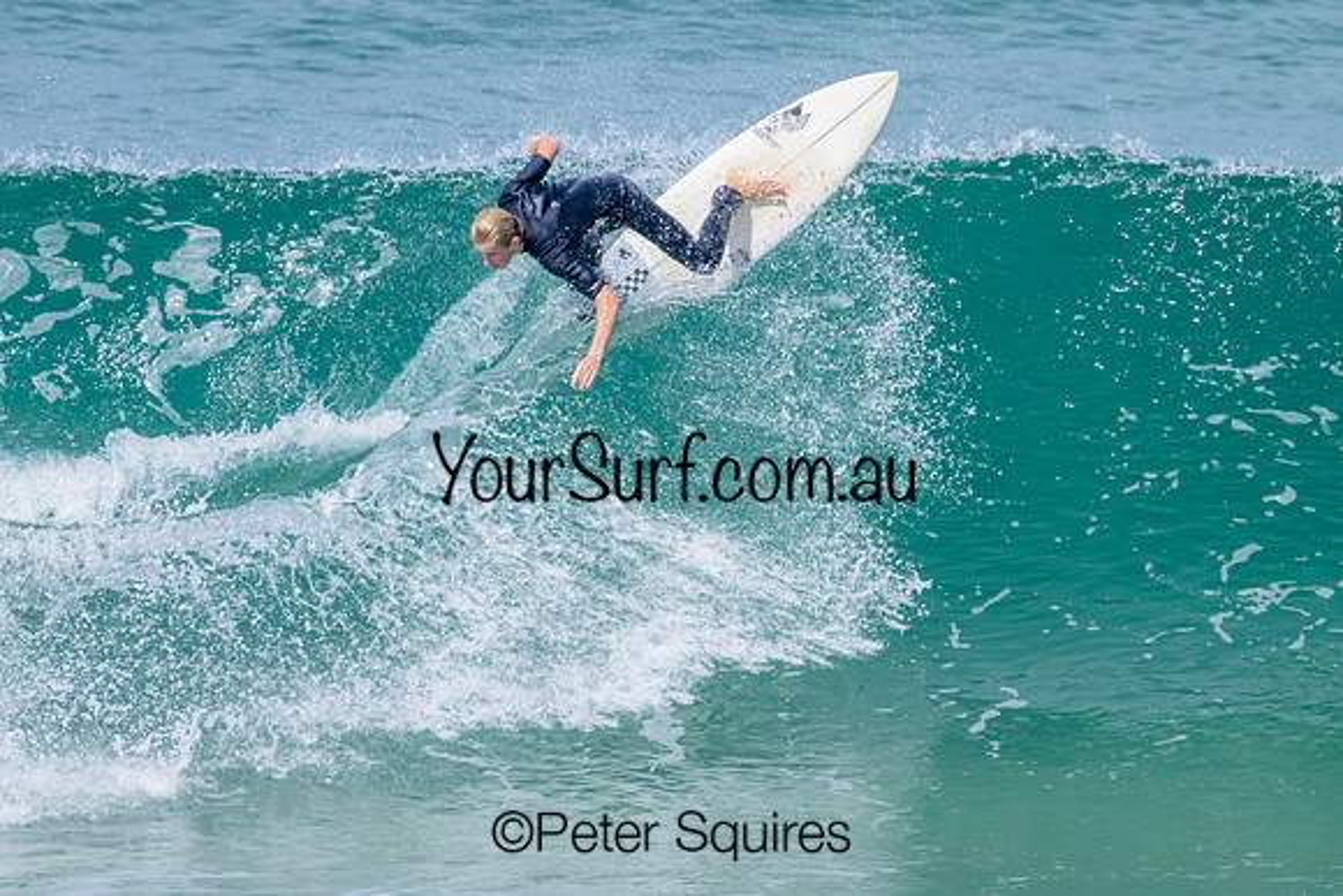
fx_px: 40839
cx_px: 712
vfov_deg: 1.3
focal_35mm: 1095
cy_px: 362
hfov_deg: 1.9
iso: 640
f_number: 11
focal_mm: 800
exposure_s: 1/2000
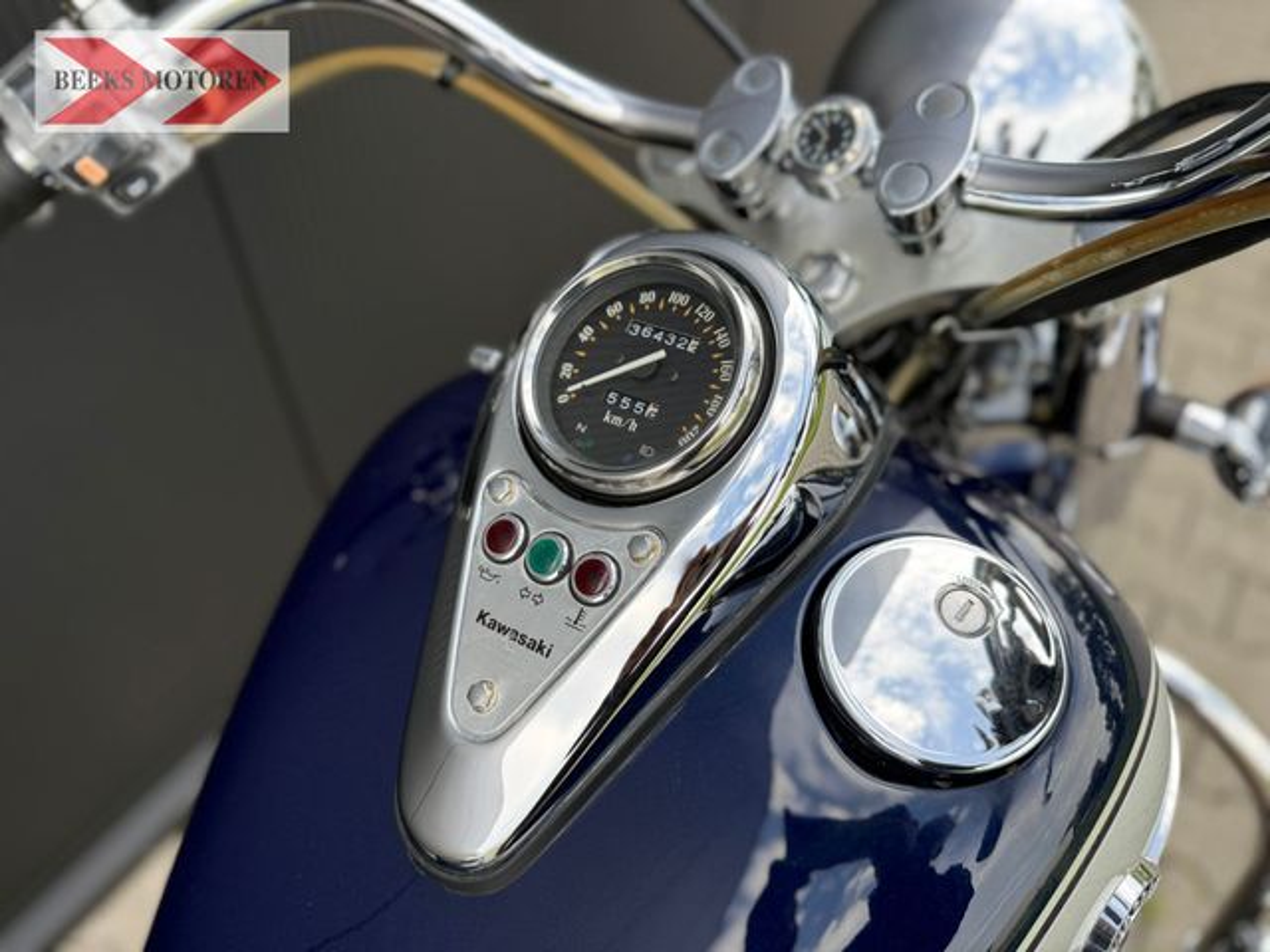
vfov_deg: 56.8
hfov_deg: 71.6
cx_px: 635
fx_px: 881
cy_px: 476
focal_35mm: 24
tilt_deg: -48.2
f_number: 1.78
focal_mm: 6.76
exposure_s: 1/750
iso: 100
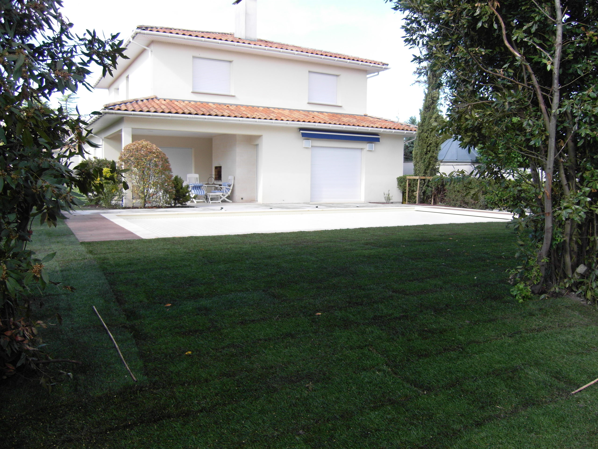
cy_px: 224
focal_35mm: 28
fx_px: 484
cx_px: 299
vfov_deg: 49.7
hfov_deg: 63.4
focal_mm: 6
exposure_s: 1/400
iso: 80
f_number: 2.8
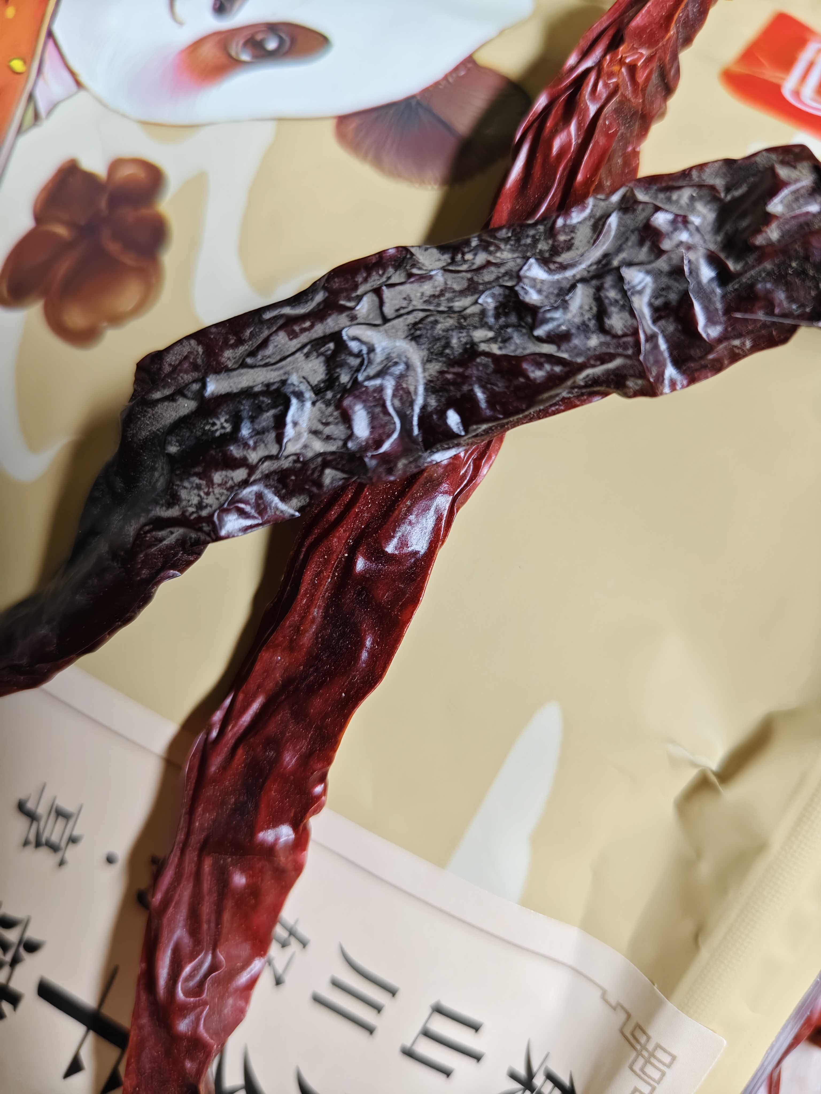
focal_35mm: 23
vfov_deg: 73.9
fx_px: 727
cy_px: 547
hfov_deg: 58.9
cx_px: 410
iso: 486
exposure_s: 1/50
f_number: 1.88
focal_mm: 5.56
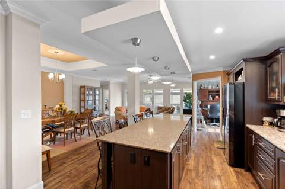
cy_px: 94
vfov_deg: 73.6
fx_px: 127
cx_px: 142
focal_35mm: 16
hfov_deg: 96.8
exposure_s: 3.2
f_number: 9
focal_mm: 16
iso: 250
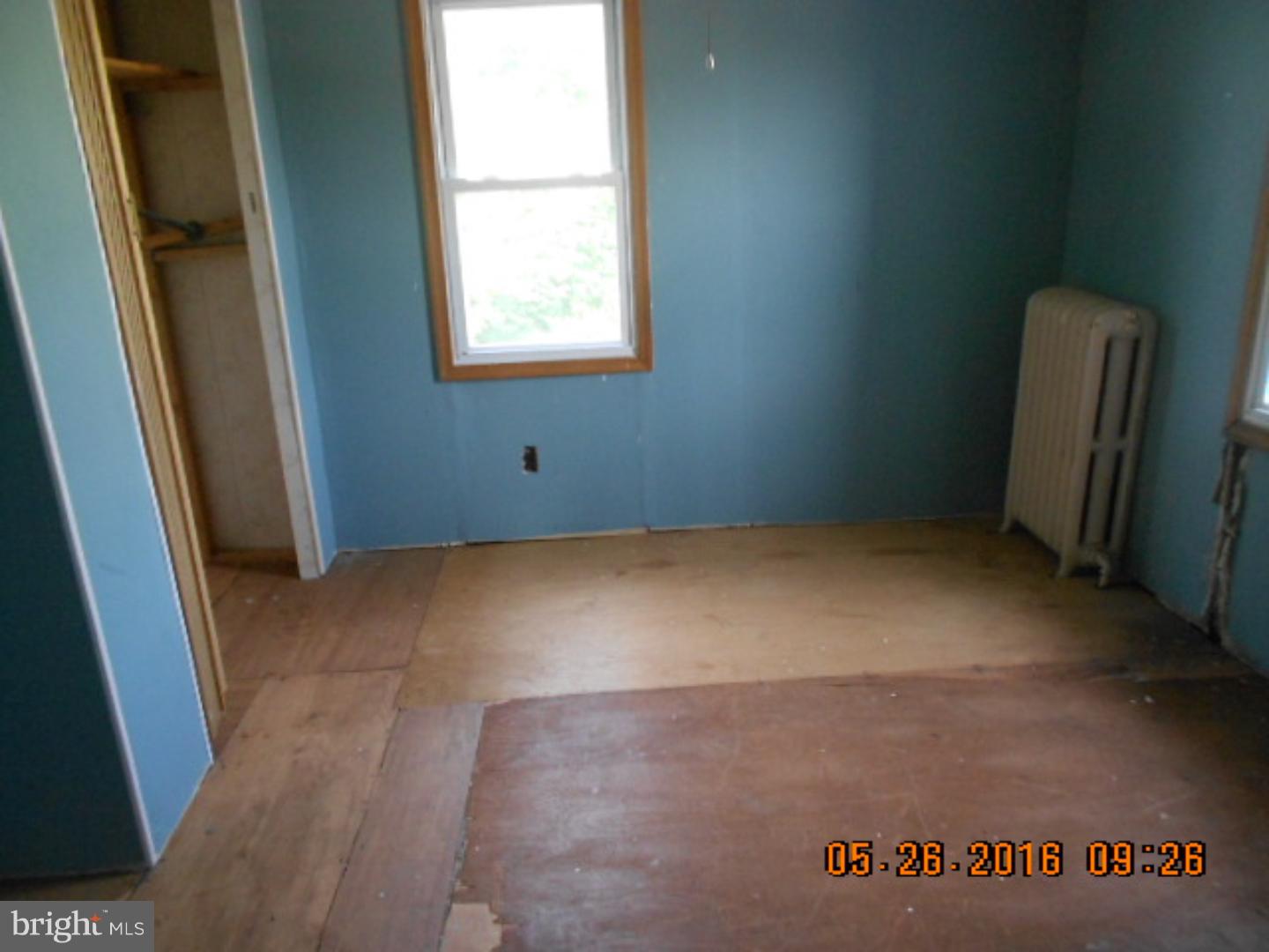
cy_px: 476
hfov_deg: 67.3
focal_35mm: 26
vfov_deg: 53.1
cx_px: 634
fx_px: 953
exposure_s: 1/30
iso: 400
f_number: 3.2
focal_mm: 4.6
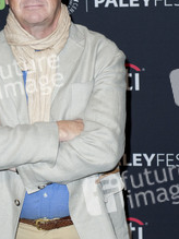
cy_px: 135
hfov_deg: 12.0
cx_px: 40
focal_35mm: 123
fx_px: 849
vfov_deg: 16.0
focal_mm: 70
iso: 640
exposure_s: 1/320
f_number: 5.6
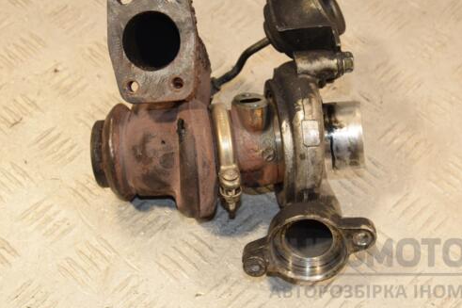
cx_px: 251
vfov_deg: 17.7
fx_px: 988
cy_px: 127
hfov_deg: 26.3
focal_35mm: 77
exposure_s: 1/200
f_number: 6.3
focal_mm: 42
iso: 800
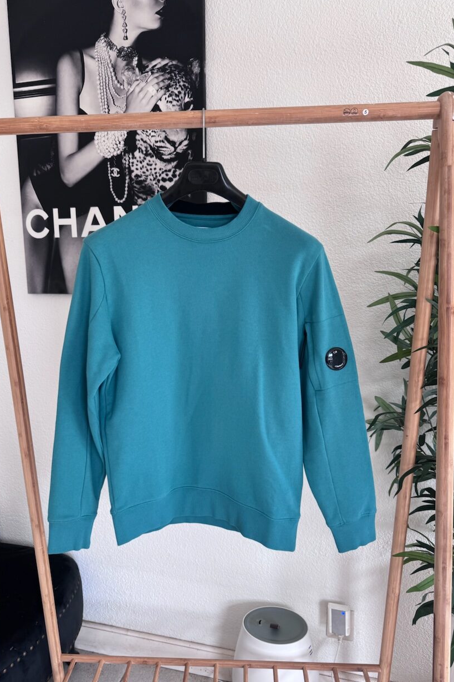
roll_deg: +1.2
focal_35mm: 26
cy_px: 345
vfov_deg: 69.4
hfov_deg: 49.5
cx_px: 214
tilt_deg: -8.9
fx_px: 492
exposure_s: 1/121
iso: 100
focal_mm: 6.76
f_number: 1.78
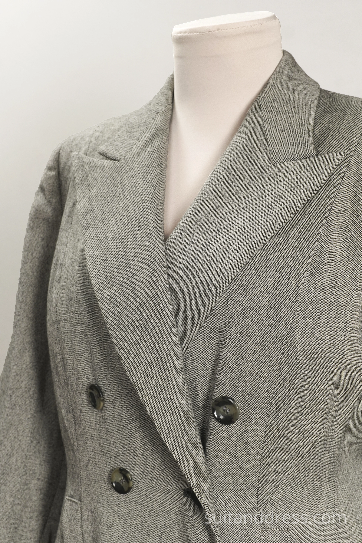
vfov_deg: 41.1
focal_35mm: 48
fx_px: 724
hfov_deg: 28.1
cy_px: 272
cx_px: 181
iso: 400
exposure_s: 1/40
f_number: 6.3
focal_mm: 32
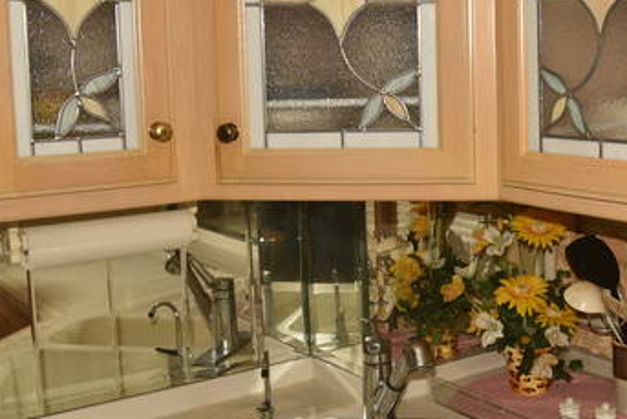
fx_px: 976
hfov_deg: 33.8
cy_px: 146
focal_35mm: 56
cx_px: 558
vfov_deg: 24.1
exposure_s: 1/60
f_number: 5
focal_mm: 24
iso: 800
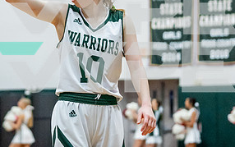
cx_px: 71
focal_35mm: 209
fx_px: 1339
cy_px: 42
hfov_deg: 10.0
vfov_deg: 6.3
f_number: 2.8
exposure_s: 1/1000
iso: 2000
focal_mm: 70
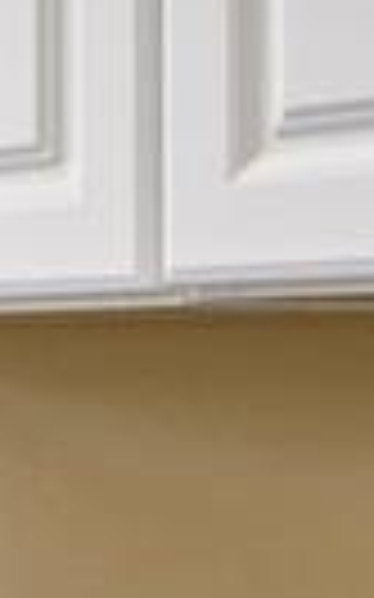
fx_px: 2302
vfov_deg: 14.7
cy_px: 497
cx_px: -762
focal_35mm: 141
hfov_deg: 8.0
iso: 400
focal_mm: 18
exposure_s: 1/8
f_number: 6.3
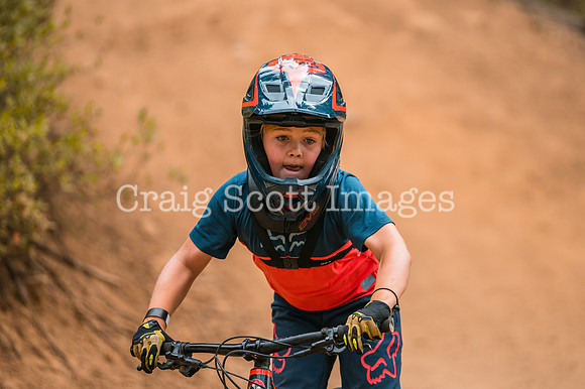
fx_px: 3789
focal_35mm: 233
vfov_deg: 5.9
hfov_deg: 8.8
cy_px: 162
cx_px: 341
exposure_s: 1/1600
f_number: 2.8
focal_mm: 200
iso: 280
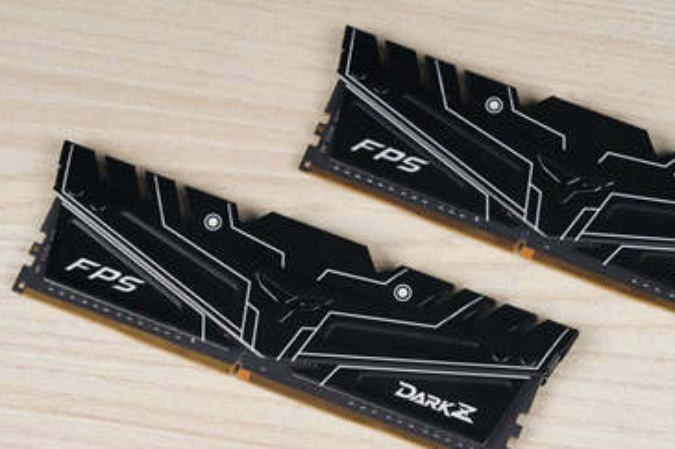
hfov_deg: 14.2
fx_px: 2699
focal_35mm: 144
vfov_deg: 9.5
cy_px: 258
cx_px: 420
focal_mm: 70
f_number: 11
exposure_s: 1/160
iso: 100
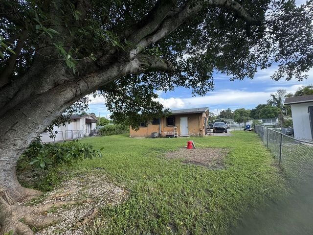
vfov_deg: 85.7
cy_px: 118
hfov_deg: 102.1
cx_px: 156
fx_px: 127
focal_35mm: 14
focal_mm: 2.22
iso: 40
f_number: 2.2
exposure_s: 1/552
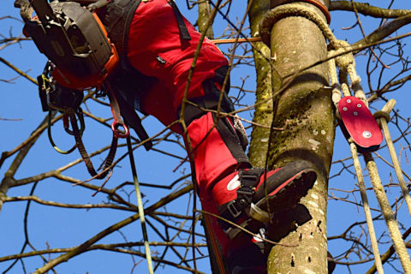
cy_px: 137
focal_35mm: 128
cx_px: 206
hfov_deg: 16.1
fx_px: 1456
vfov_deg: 10.8
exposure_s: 1/400
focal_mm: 85
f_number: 8
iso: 125
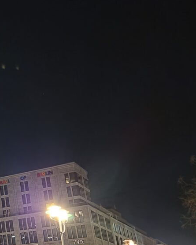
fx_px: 449
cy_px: 160
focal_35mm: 62
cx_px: -117
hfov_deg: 20.3
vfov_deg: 30.3
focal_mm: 5.4
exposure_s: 1/7.14
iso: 800
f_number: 1.8
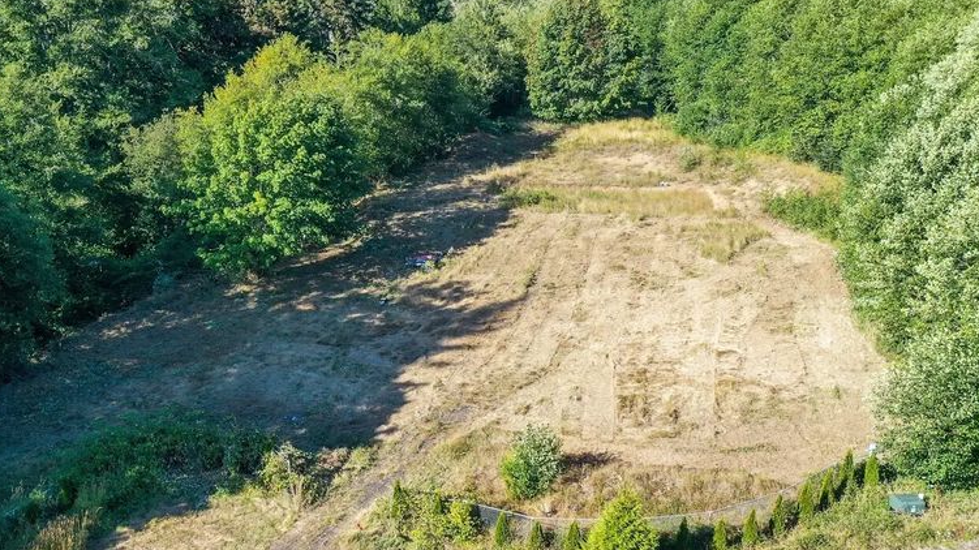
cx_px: 360
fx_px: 1038
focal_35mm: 40
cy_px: 349
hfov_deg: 49.9
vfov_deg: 29.5
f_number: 5
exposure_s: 1/240
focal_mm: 10.26
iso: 100
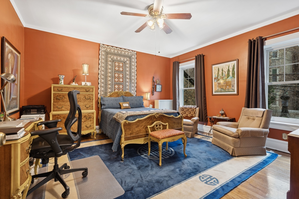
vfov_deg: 73.7
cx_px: 150
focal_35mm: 16
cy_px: 100
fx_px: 133
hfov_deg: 96.7
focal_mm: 16
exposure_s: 1/5
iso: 320
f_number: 8
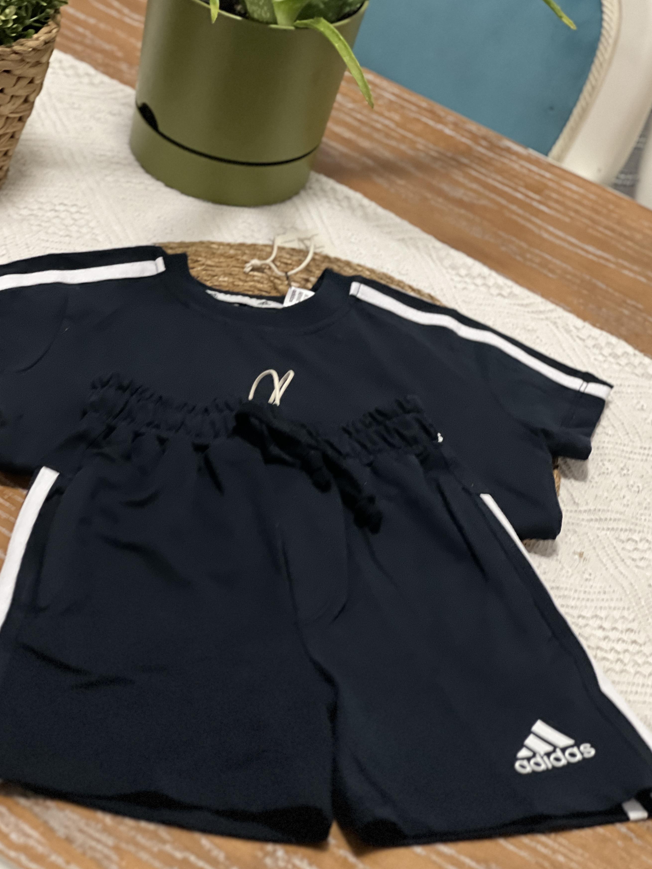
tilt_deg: -33.0
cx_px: 285
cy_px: 422
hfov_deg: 16.6
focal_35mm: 89
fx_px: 2235
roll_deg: -16.4
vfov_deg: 22.0
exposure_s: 1/17
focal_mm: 9
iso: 400
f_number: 2.8
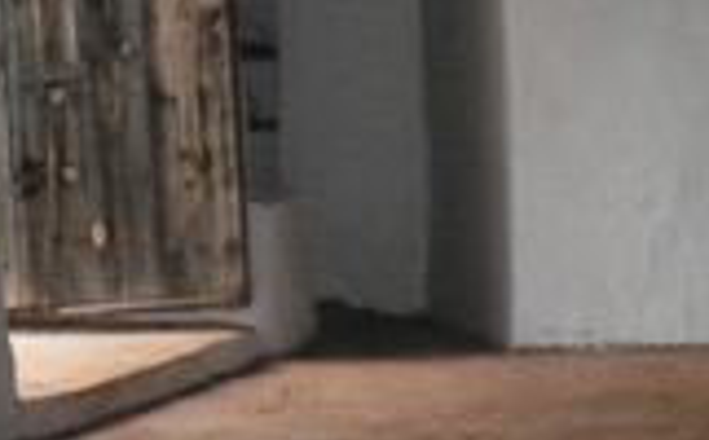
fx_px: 4051
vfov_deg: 6.1
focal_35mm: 210
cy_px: -255
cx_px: 572
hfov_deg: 10.0
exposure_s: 1/60
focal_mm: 11.8
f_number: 3.2
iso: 400
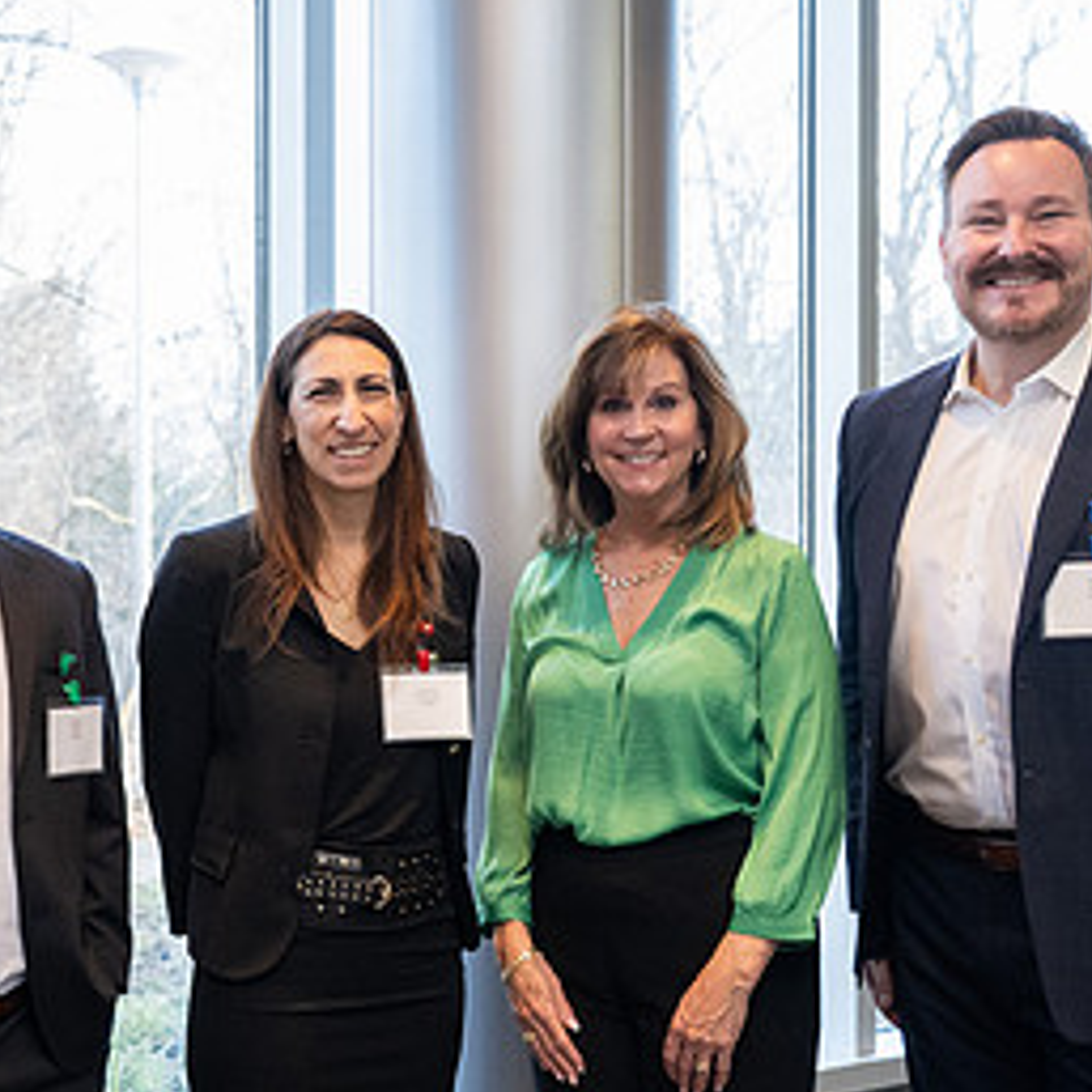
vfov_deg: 31.1
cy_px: 595
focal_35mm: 55
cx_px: 337
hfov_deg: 30.8
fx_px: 1963
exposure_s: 1/200
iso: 2500
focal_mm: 26.5
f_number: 2.8
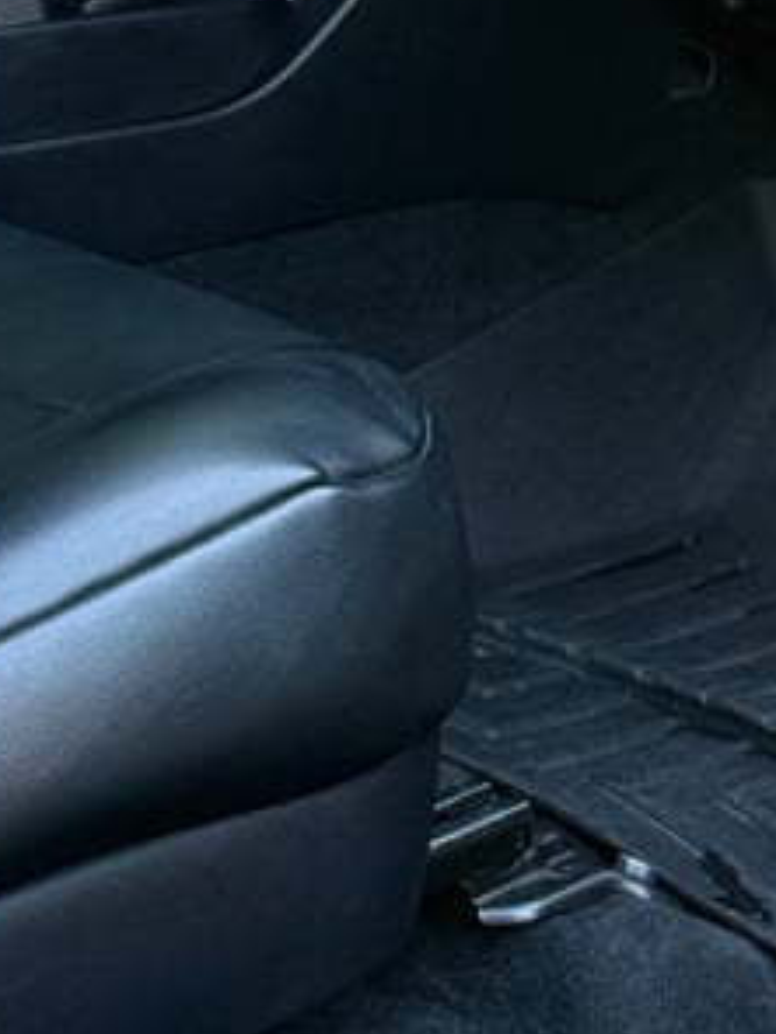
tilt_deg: -9.4
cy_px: -337
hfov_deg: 8.9
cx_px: 175
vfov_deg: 11.6
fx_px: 4962
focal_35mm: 166
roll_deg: +2.6
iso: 160
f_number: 1.78
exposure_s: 1/89
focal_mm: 6.76
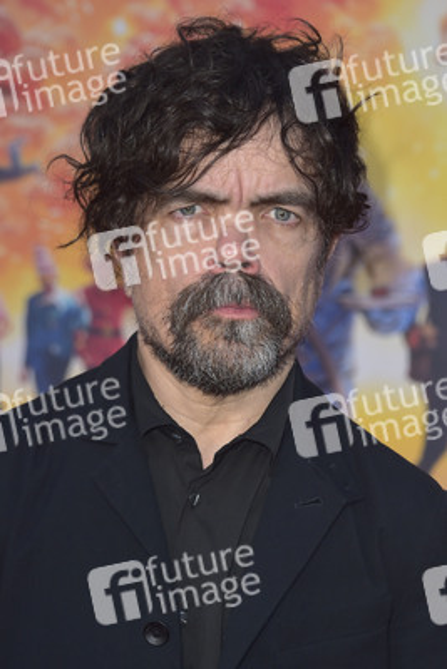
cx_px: 224
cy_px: 334
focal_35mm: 150
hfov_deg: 9.2
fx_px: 2791
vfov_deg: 13.7
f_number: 6.3
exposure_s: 1/250
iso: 400
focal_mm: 150
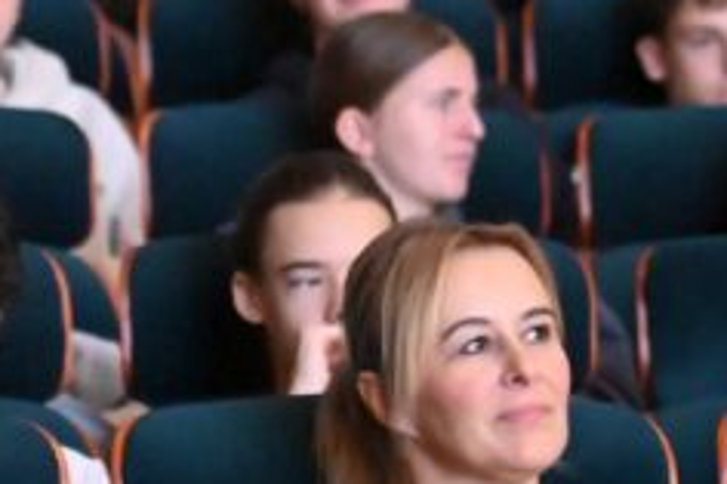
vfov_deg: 4.8
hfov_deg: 7.2
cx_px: -22
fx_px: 5751
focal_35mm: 285
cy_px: 395
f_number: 2.8
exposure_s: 1/25
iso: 25600
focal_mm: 75
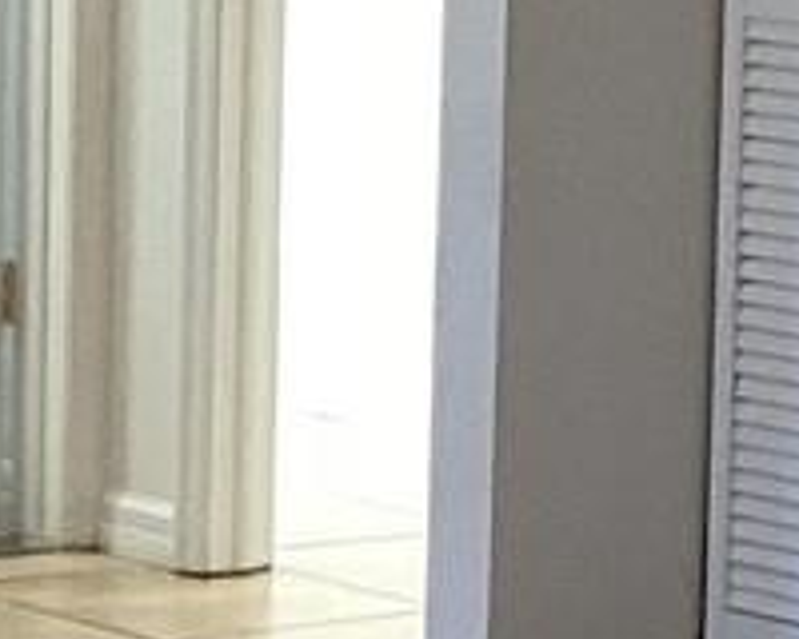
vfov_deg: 6.4
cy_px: 331
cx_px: -24
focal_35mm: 242
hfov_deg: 7.9
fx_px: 5723
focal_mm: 3.3
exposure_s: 1/120
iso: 100
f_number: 2.4
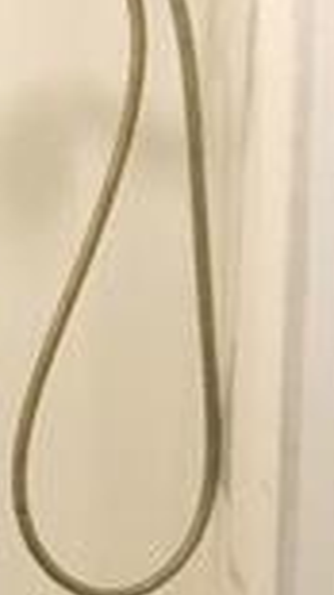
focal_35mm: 157
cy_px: 603
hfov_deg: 6.9
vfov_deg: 13.5
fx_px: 2476
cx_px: -680
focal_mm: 3.99
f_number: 1.8
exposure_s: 1/29
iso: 32
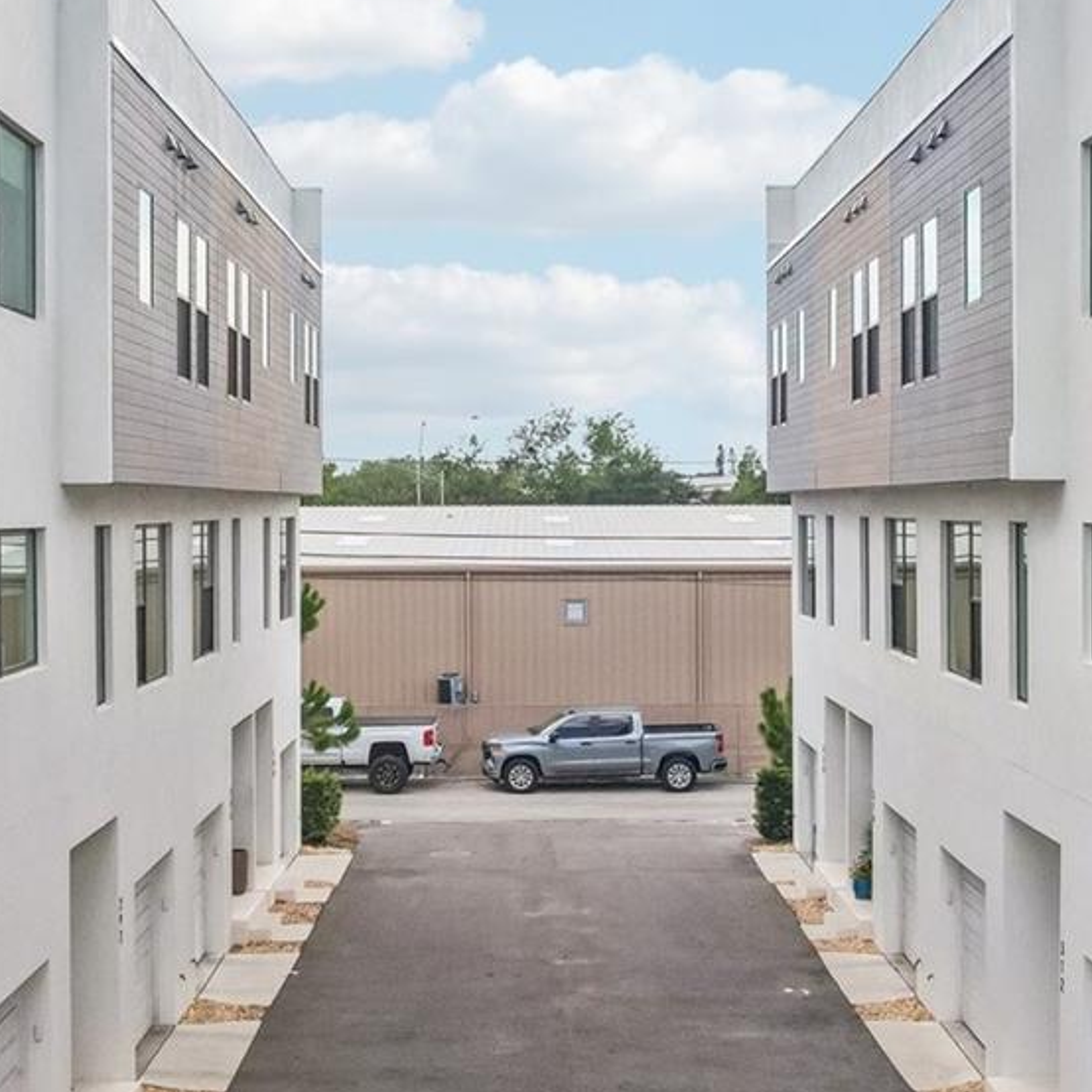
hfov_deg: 31.6
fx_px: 1927
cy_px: 483
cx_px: 524
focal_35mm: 54
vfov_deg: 31.6
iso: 400
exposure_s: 1/800
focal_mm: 8.4
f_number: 2.8
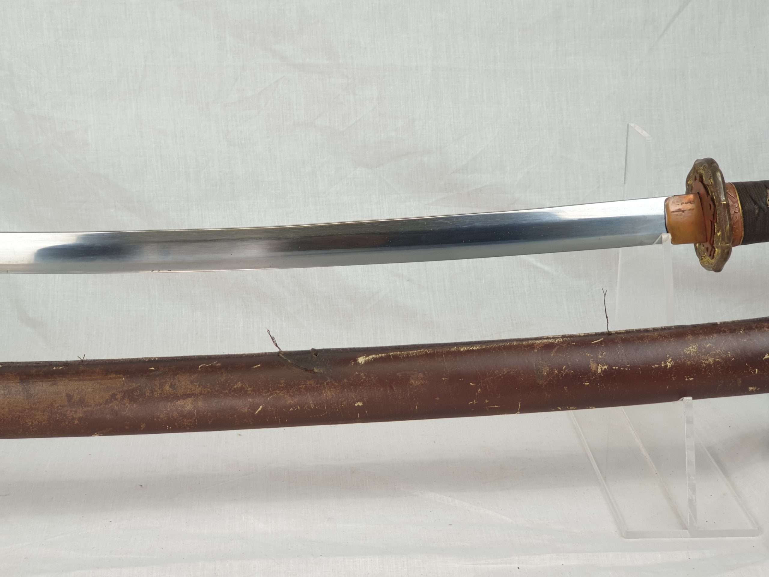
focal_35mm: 52
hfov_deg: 36.8
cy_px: 288
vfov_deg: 28.0
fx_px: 1155
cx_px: 384
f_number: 2.4
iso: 100
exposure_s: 1/33
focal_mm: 6
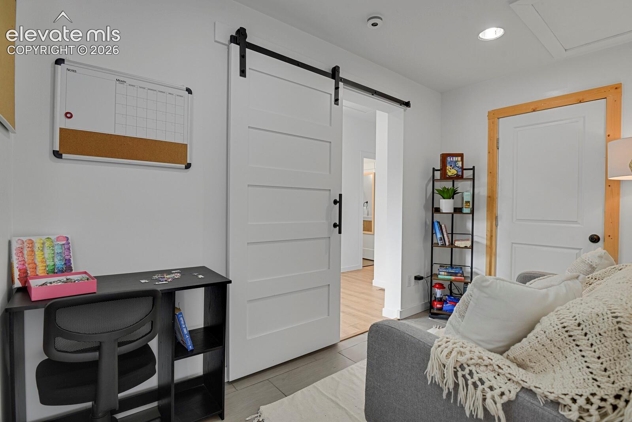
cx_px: 316
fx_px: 298
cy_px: 211
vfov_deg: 70.4
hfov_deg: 93.3
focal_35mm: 17
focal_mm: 17
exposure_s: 1.3
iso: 250
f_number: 6.3
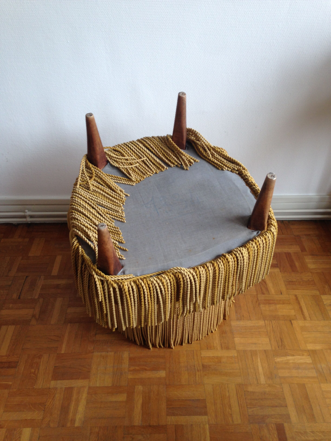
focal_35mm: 33
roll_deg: +0.4
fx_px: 421
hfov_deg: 42.9
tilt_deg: -38.9
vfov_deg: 55.4
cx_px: 166
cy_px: 220
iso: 50
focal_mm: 4.12
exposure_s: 1/20
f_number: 2.4
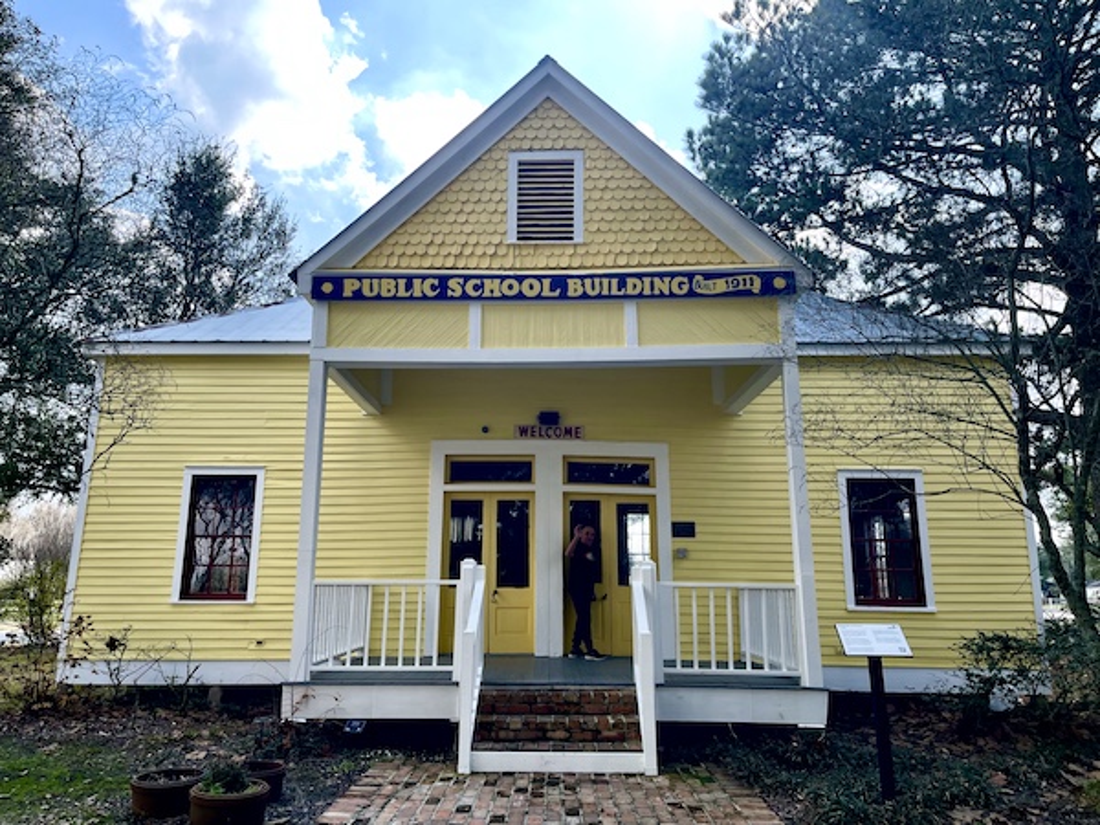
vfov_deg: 54.9
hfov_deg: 69.4
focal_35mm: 25
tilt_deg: +11.7
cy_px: 412
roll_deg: -0.2
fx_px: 794
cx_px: 550
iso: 32
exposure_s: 1/1225
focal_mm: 5.1
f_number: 1.6
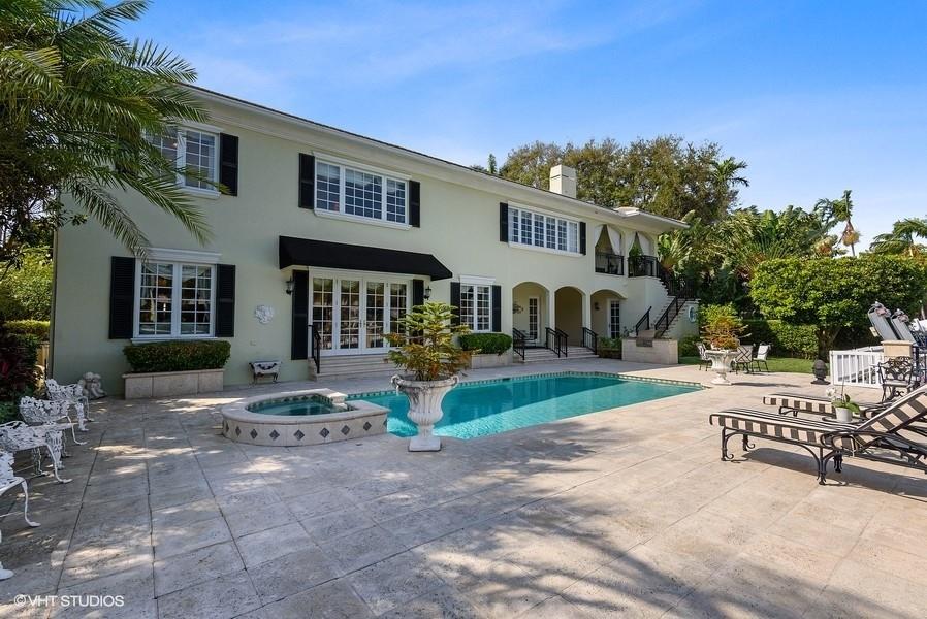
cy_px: 310
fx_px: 412
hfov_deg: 96.7
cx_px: 464
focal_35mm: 16
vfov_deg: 73.8
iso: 320
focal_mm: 16
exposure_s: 1/800
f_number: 8
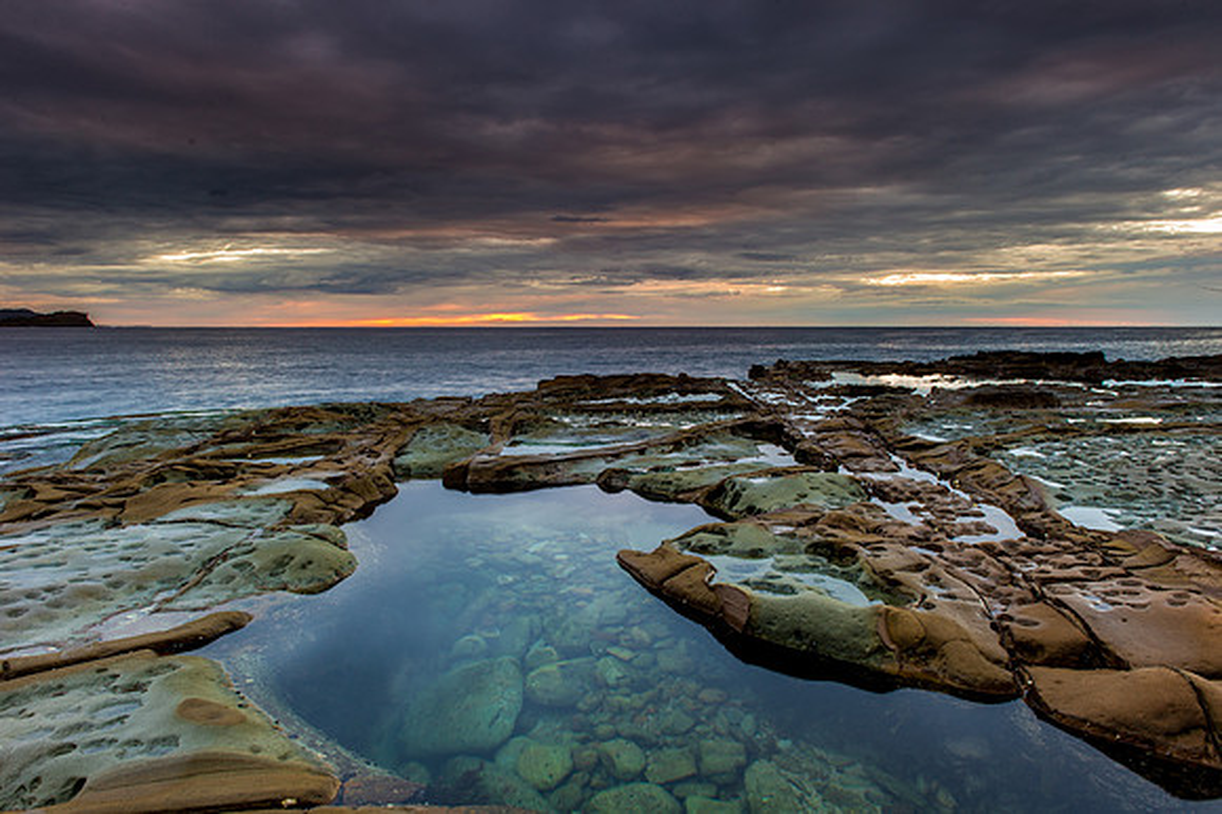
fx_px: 834
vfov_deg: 52.0
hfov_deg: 72.4
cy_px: 407
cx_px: 611
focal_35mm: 25
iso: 100
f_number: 11
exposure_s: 1/1.25
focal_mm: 24
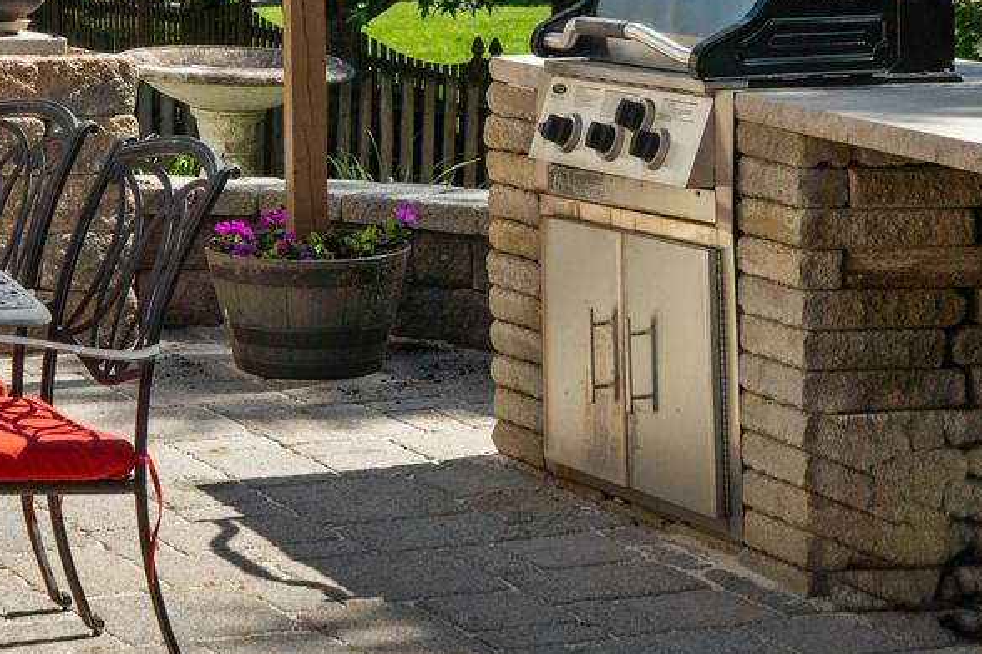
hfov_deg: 16.6
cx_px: 135
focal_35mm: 122
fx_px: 3328
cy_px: -191
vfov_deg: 11.0
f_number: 8
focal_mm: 35
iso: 200
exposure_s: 1/125
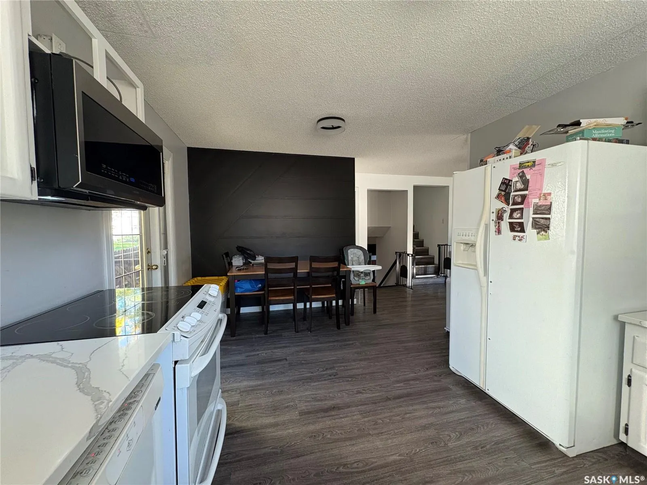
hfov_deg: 102.1
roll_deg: +0.7
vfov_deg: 85.7
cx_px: 324
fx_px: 262
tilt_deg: -2.5
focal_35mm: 14
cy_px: 242
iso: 320
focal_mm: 2.22
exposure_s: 1/60
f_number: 2.2
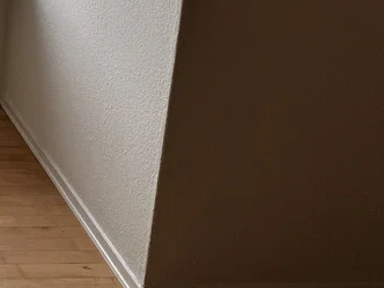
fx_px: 521
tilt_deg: -10.0
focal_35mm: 47
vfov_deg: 27.7
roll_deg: -0.4
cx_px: -164
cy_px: -42
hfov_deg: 29.0
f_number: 1.8
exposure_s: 1/302
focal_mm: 1.57
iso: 32
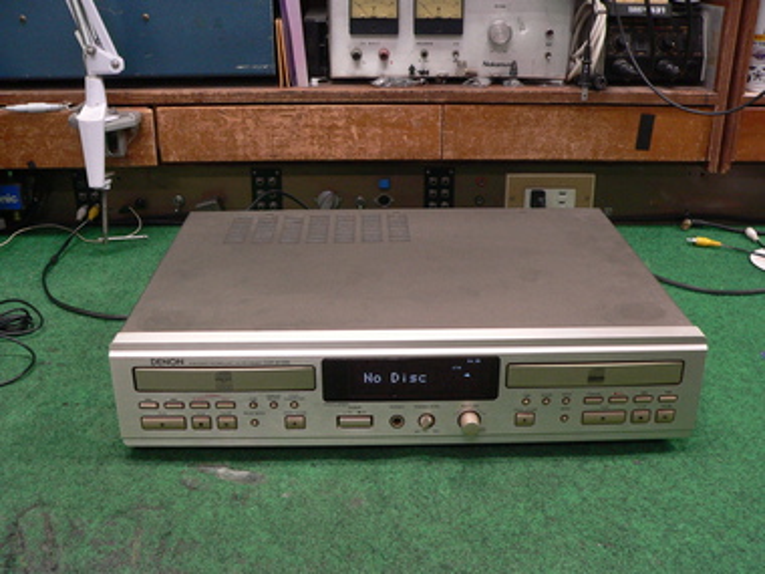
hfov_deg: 47.9
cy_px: 287
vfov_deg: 36.8
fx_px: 862
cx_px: 382
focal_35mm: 39
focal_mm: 6.4
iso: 200
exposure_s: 1/25
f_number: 2.8
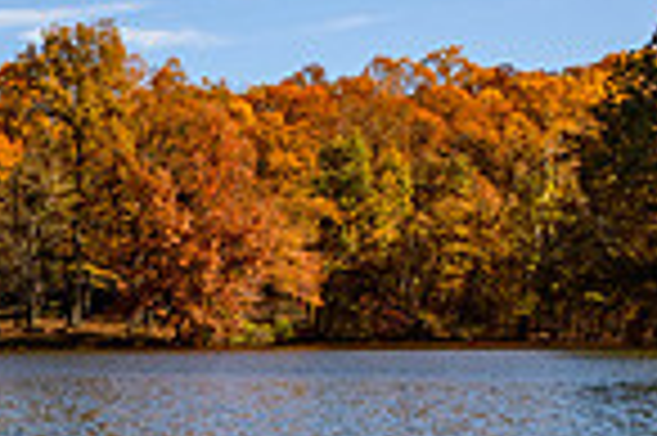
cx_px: -531
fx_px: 1859
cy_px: 546
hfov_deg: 16.6
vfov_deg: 13.0
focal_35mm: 102
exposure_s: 1/320
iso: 200
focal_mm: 24
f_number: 9
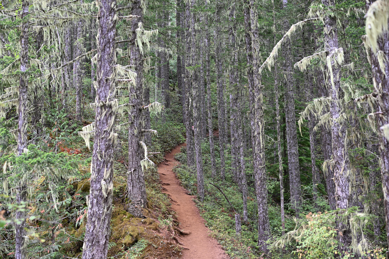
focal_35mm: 50
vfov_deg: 27.0
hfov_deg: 39.6
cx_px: 194
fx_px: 540
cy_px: 130
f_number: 3.2
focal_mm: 50
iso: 100
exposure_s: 1/40
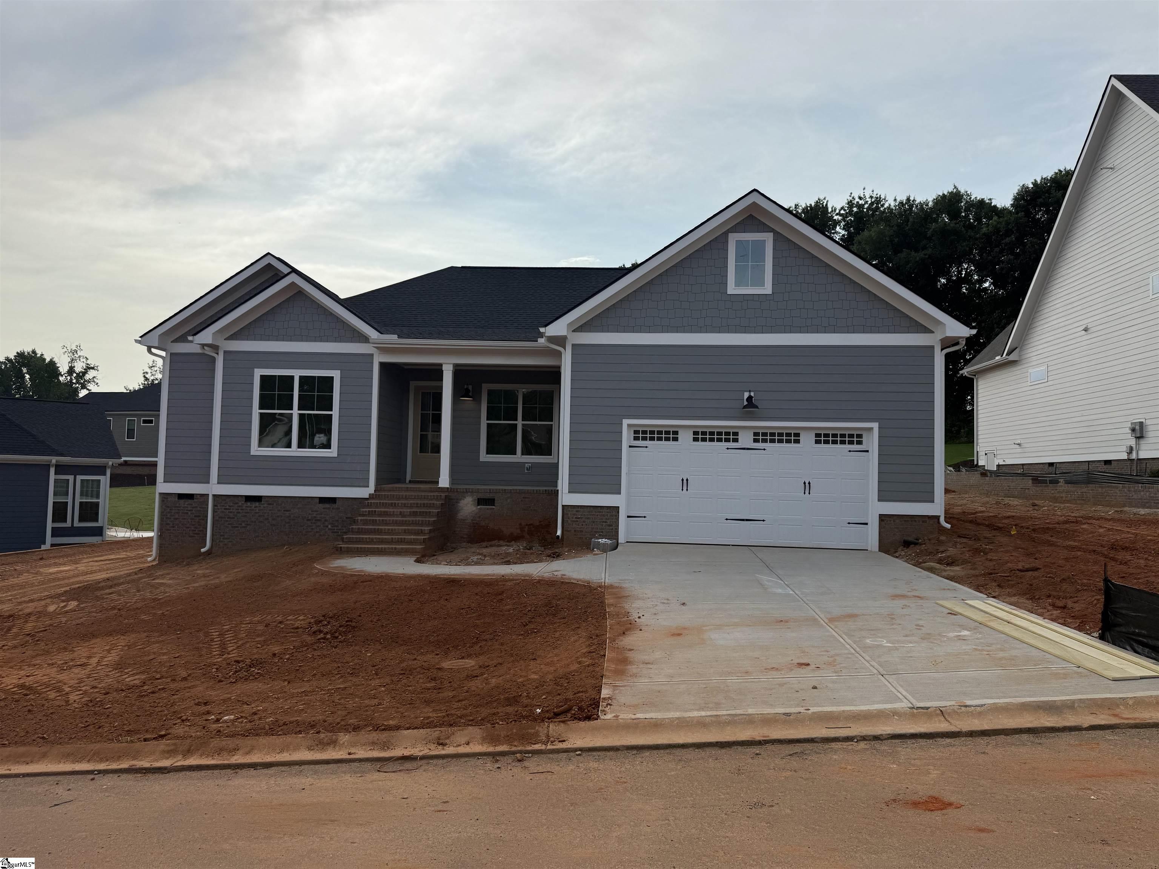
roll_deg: -1.5
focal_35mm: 24
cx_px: 580
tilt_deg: +3.0
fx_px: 804
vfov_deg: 56.8
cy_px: 434
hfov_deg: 71.6
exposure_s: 1/9091
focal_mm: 6.76
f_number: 1.78
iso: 80
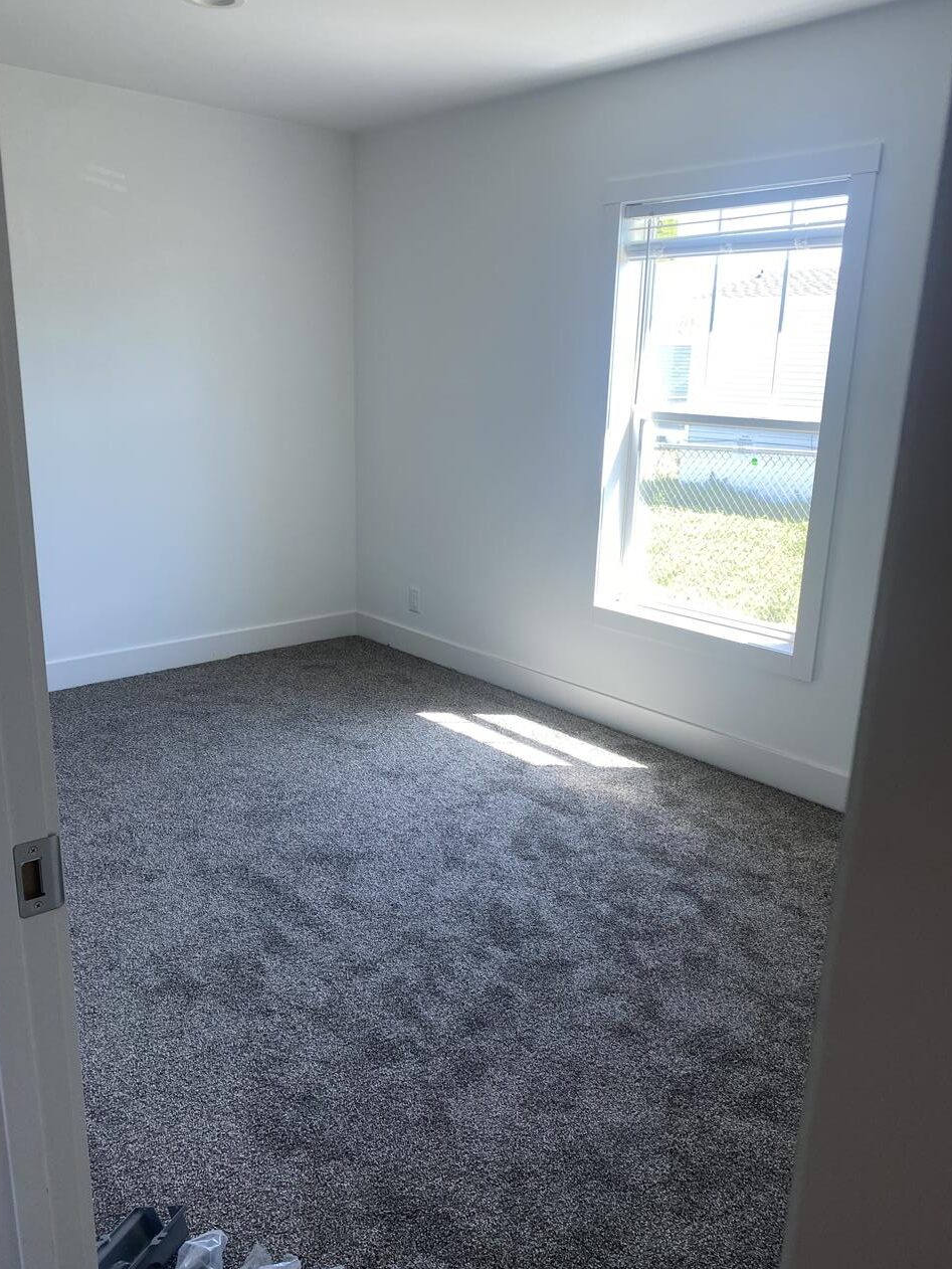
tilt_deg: -14.0
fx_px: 990
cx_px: 471
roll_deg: -1.6
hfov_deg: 51.4
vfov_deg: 65.3
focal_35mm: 27
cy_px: 642
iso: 50
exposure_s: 1/120
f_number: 1.8
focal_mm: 4.25
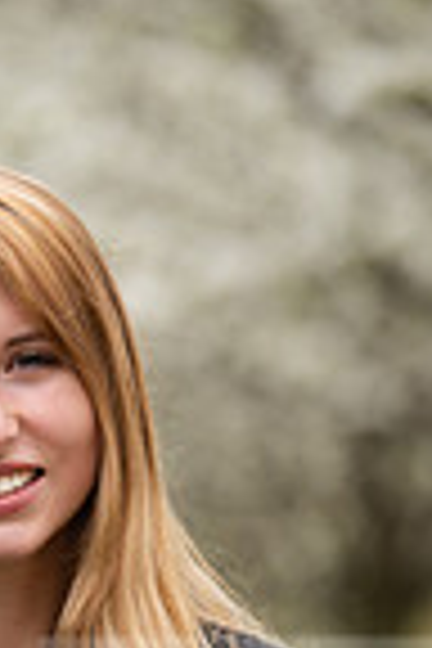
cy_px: 918
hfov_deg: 2.7
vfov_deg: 4.0
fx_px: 9269
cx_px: -32
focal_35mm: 515
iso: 50
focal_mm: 165
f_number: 4
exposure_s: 1/200
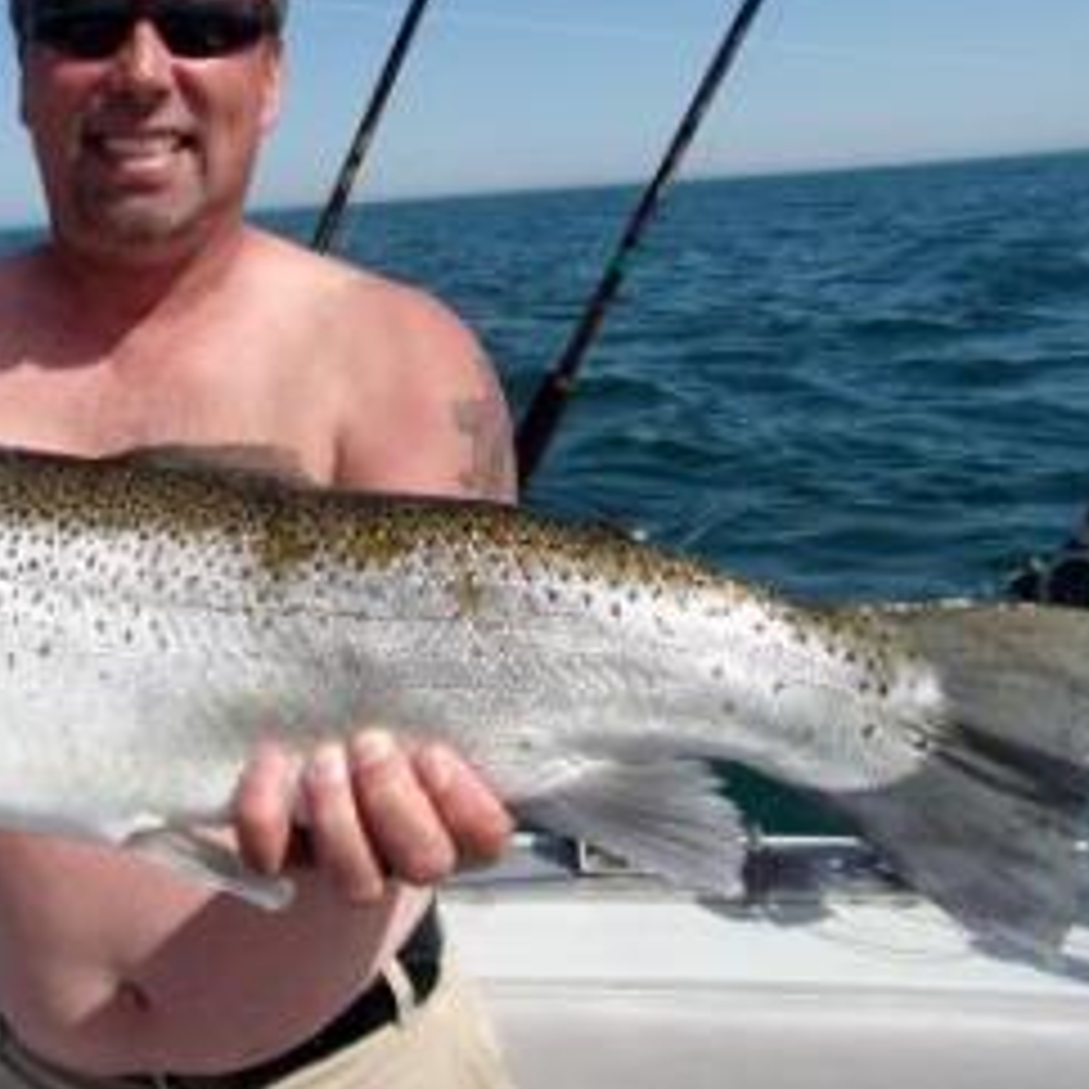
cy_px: 428
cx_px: 207
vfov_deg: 46.9
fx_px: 1246
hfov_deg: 44.7
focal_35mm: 35
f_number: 10.8
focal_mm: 4.3
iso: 80
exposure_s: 1/120
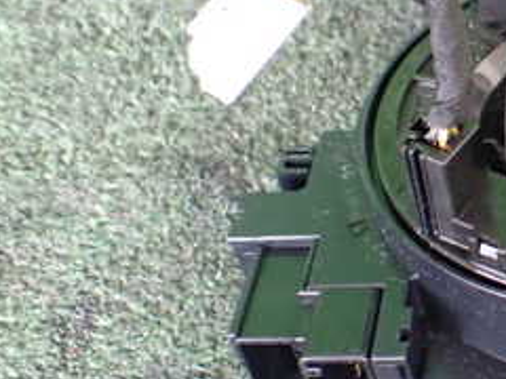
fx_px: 1096
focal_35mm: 75
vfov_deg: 19.6
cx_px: 624
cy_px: 164
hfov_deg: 23.5
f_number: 2.3
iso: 800
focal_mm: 5.4
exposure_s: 1/100
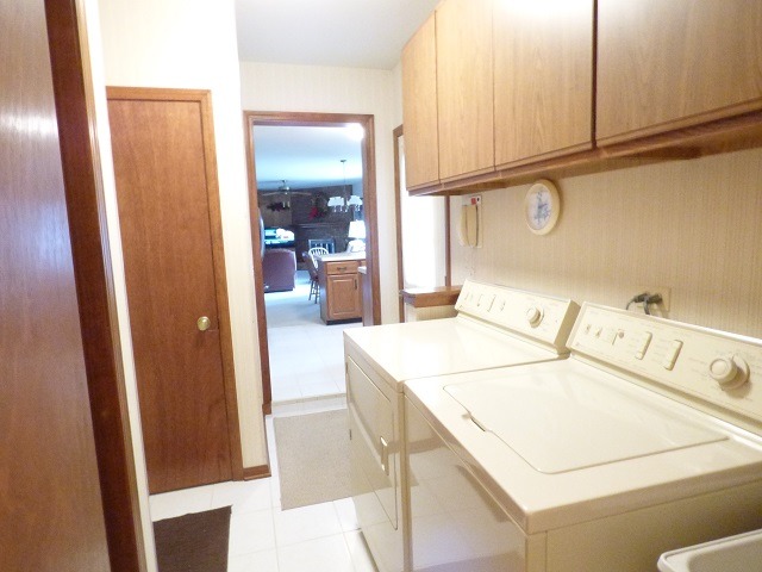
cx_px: 381
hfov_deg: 81.7
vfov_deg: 66.0
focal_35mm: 20
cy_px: 286
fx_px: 440
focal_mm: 3.58
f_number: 7.1
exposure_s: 1/4
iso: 1250
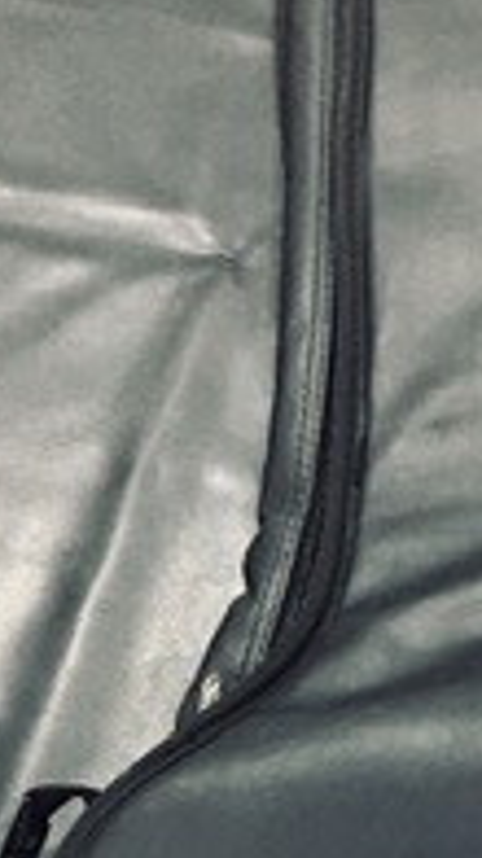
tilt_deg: -68.2
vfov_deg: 19.3
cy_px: 1086
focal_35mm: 103
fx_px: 2344
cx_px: 500
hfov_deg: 11.6
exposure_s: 1/10
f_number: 2.2
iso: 100
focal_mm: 4.15
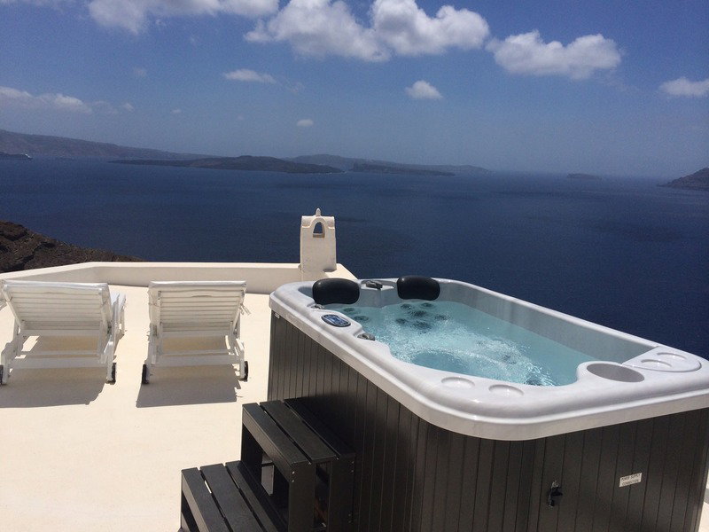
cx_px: 354
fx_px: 614
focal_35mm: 30
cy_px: 266
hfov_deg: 60.0
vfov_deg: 46.8
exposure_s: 1/8264
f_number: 2.2
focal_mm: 4.12
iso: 40
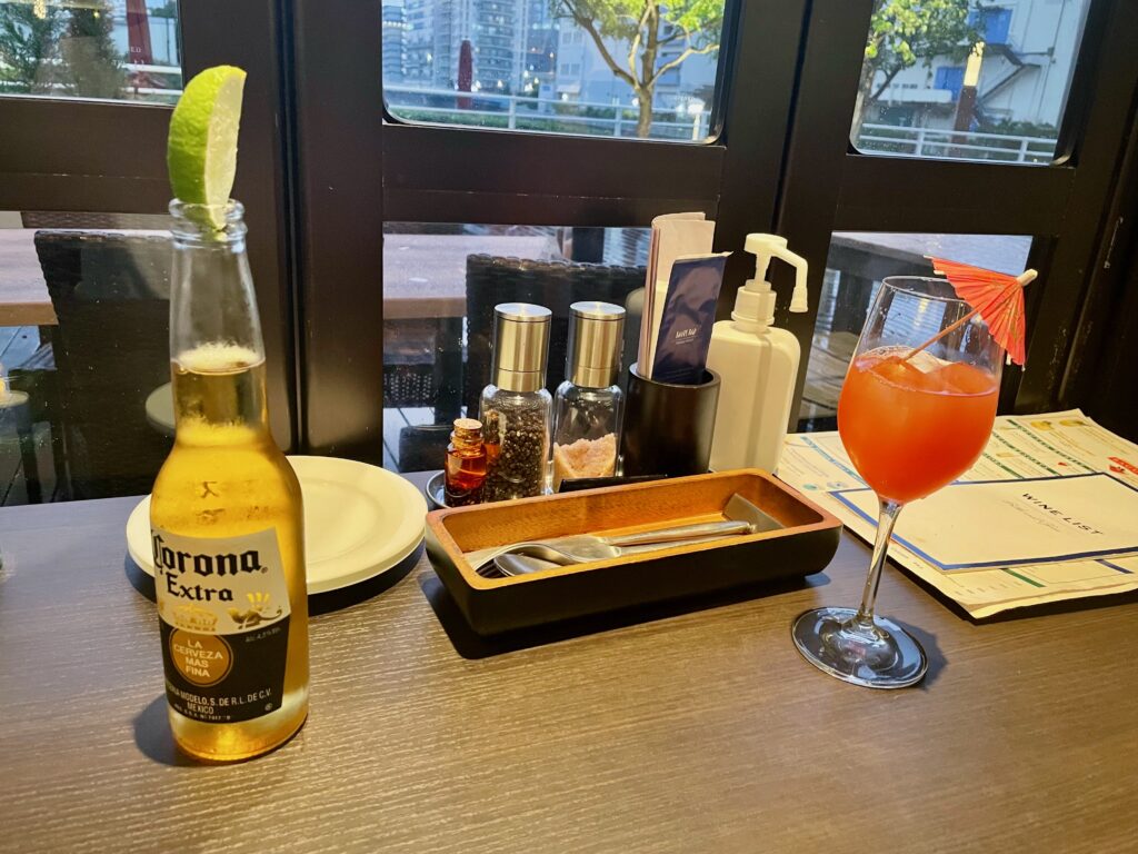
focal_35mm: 26
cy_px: 427
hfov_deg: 67.3
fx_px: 855
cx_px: 569
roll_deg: -4.4
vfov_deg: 53.1
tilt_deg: -20.9
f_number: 1.6
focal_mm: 4.2
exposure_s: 1/33
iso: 640
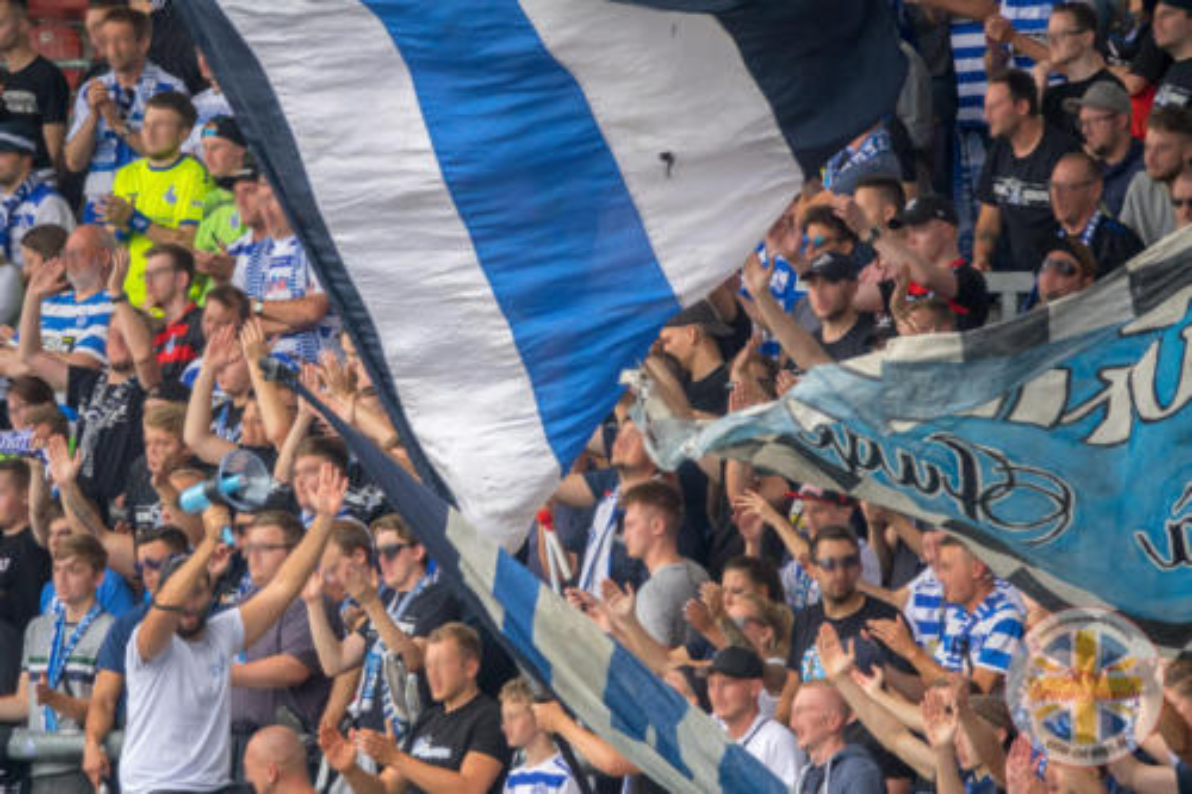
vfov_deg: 2.3
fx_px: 19859
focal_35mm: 600
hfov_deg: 3.4
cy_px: 397
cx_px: 596
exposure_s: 1/1000
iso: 640
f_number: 4
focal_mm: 220
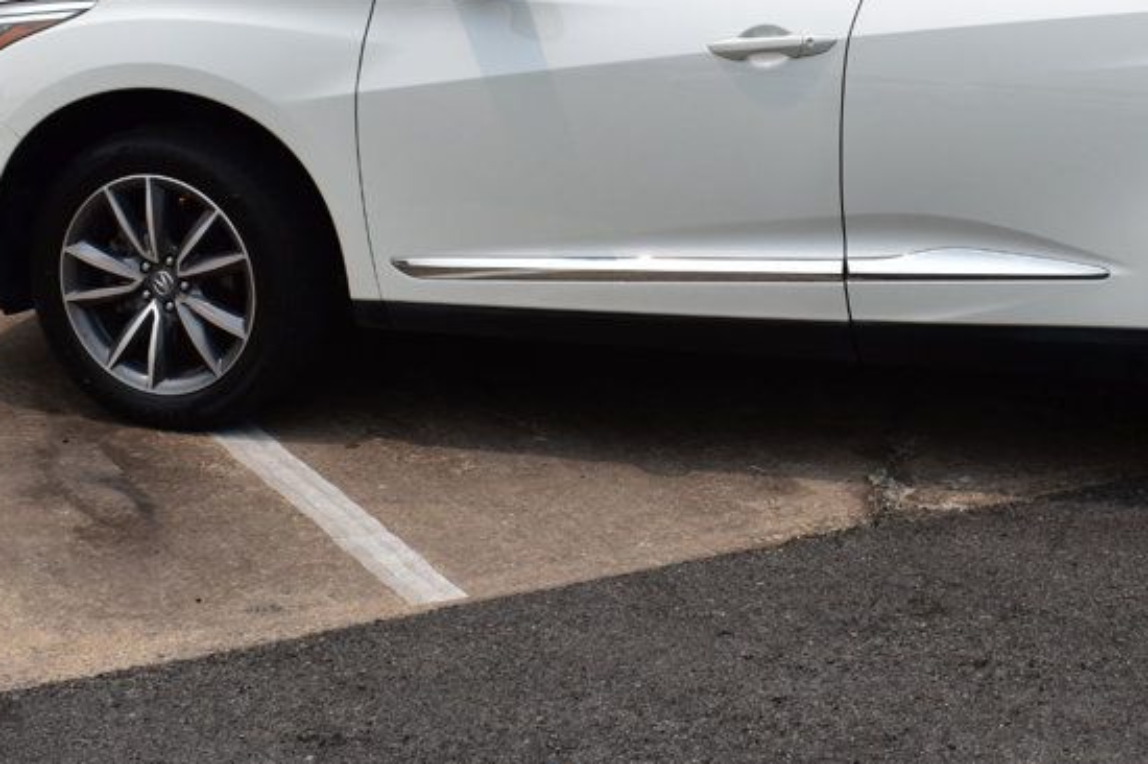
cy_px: 238
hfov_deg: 29.8
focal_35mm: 67
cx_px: 814
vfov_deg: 20.2
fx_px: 2135
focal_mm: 24
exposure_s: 1/500
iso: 200
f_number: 11
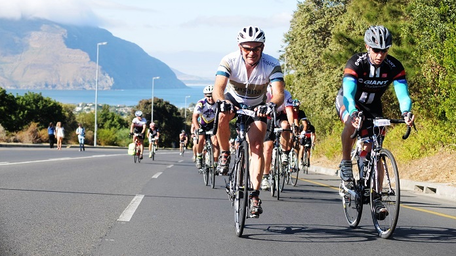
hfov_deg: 26.8
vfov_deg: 15.3
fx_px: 955
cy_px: 113
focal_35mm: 79
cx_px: 229
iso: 250
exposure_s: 1/640
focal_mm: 50
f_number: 5
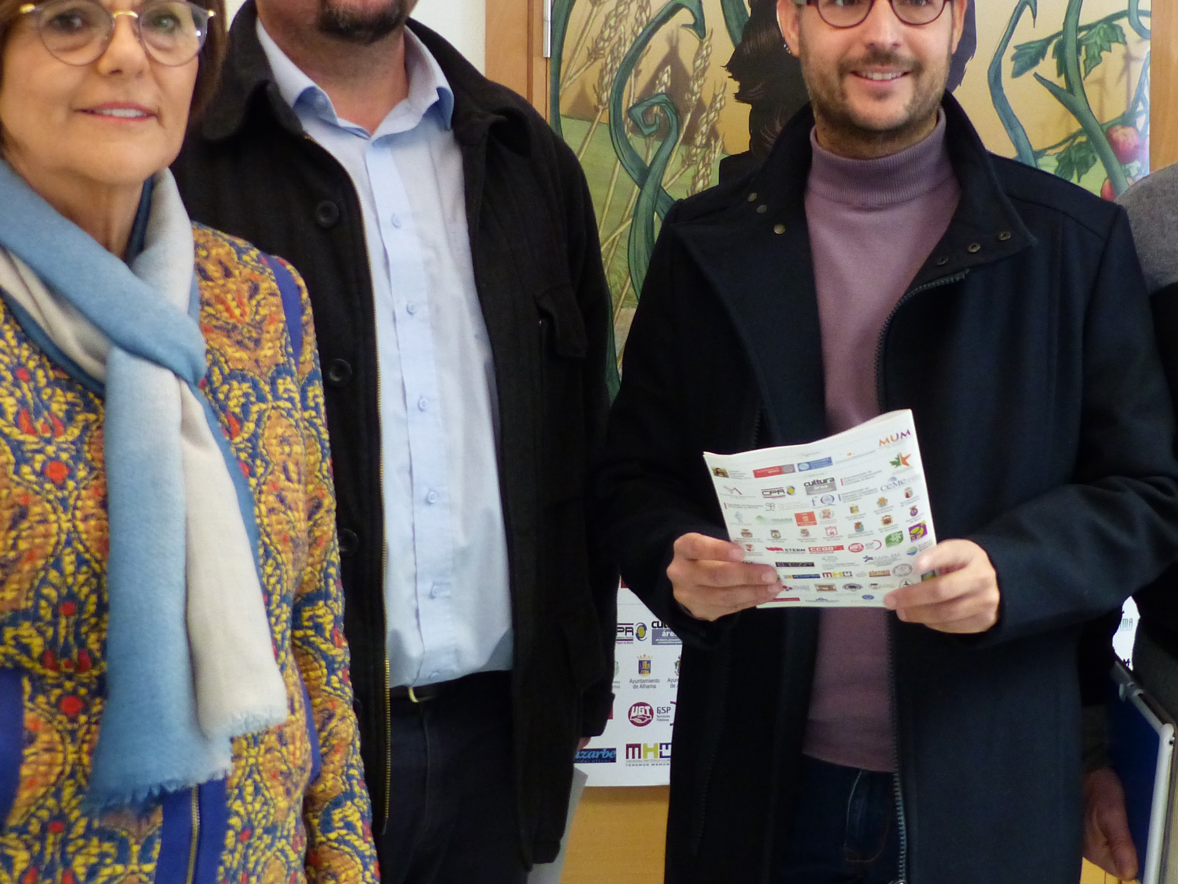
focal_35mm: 63
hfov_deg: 30.6
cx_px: 732
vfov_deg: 23.2
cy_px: 326
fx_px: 2144
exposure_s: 1/50
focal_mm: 7.1
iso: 400
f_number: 2.8
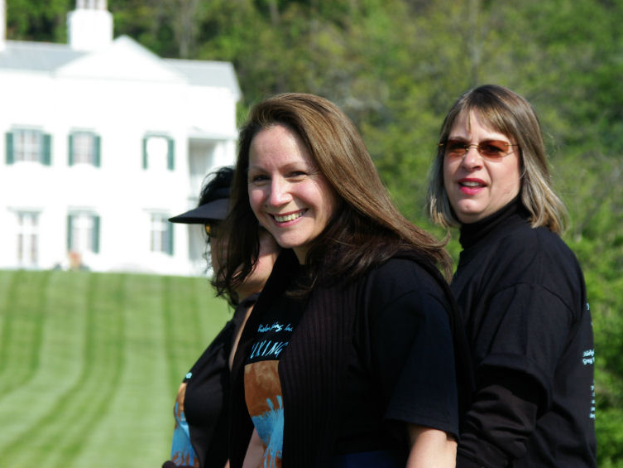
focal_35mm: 204
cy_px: 234
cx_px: 326
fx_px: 3664
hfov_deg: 9.7
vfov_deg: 7.3
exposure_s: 1/500
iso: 400
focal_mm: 125
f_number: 11
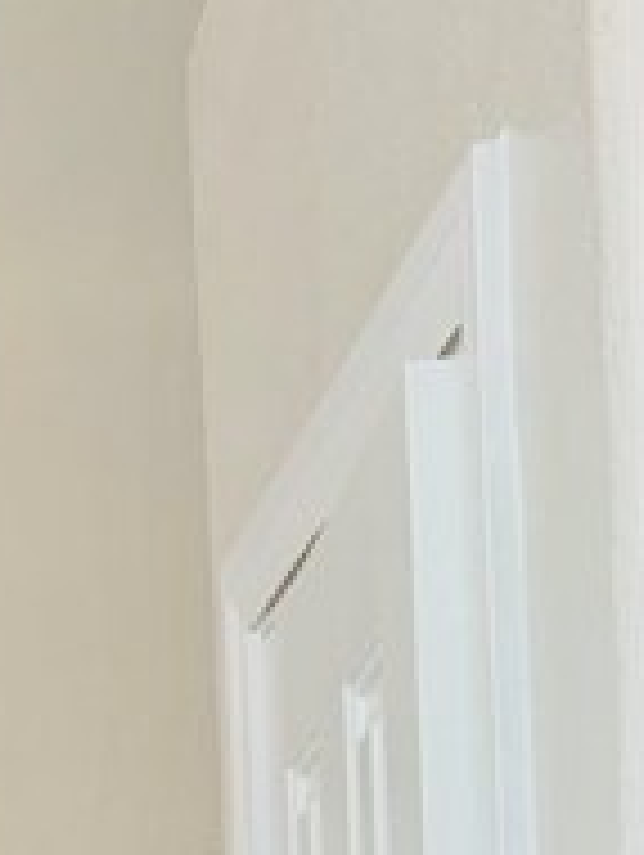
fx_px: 2599
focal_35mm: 105
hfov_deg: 12.4
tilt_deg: +0.0
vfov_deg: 16.6
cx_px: -644
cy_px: 1364
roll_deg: +2.7
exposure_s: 1/60
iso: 80
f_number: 1.8
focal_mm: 4.25
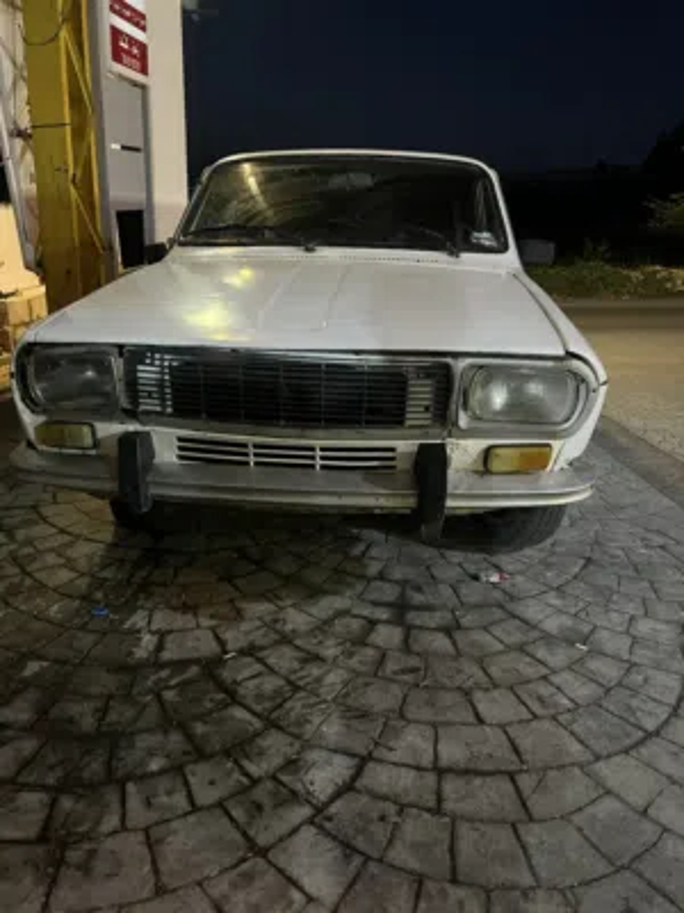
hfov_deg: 53.1
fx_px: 685
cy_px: 456
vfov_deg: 67.3
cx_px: 342
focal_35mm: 26
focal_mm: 5.7
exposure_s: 1/25
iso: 800
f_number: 1.5
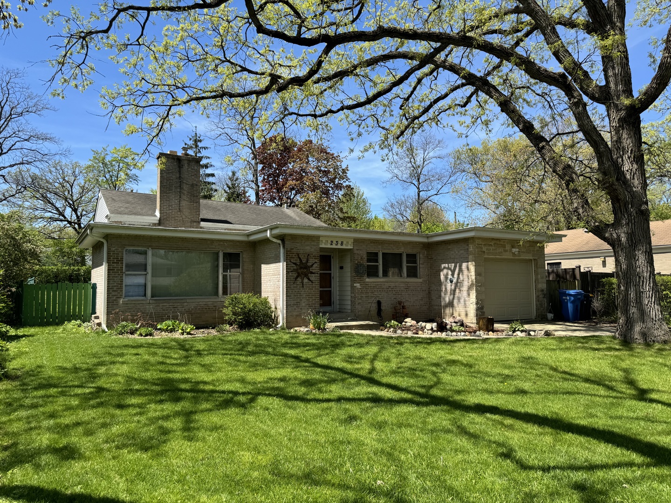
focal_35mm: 24
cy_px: 252
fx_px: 465
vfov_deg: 56.8
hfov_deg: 71.6
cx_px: 336
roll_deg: +0.5
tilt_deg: +3.8
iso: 80
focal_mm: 6.76
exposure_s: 1/2710
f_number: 1.78
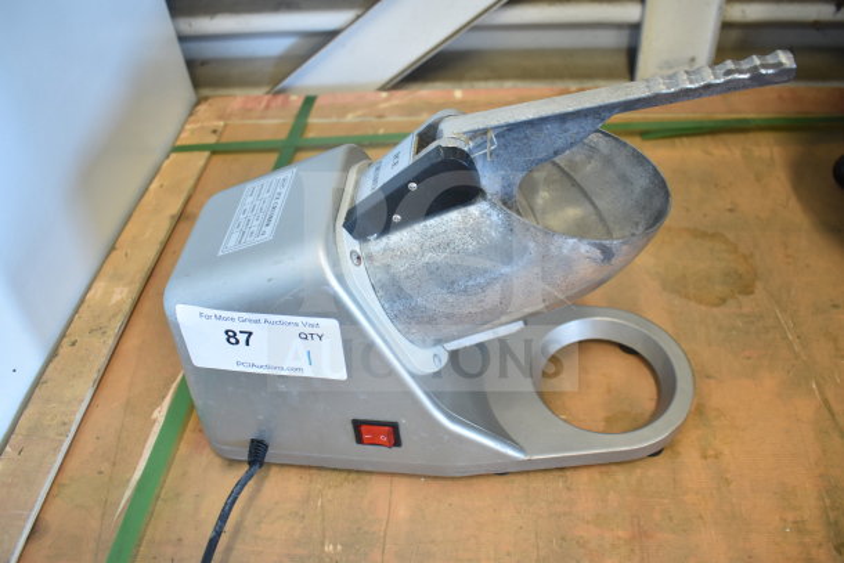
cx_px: 422
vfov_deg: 43.6
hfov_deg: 61.9
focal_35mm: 30
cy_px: 282
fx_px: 703
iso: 720
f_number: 3.5
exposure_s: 1/30
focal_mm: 20
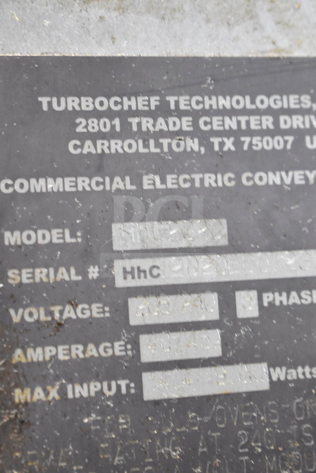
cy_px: 236
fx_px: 1086
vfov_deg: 24.6
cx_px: 158
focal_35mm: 82
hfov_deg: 16.6
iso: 3200
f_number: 5.6
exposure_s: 1/100
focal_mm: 55
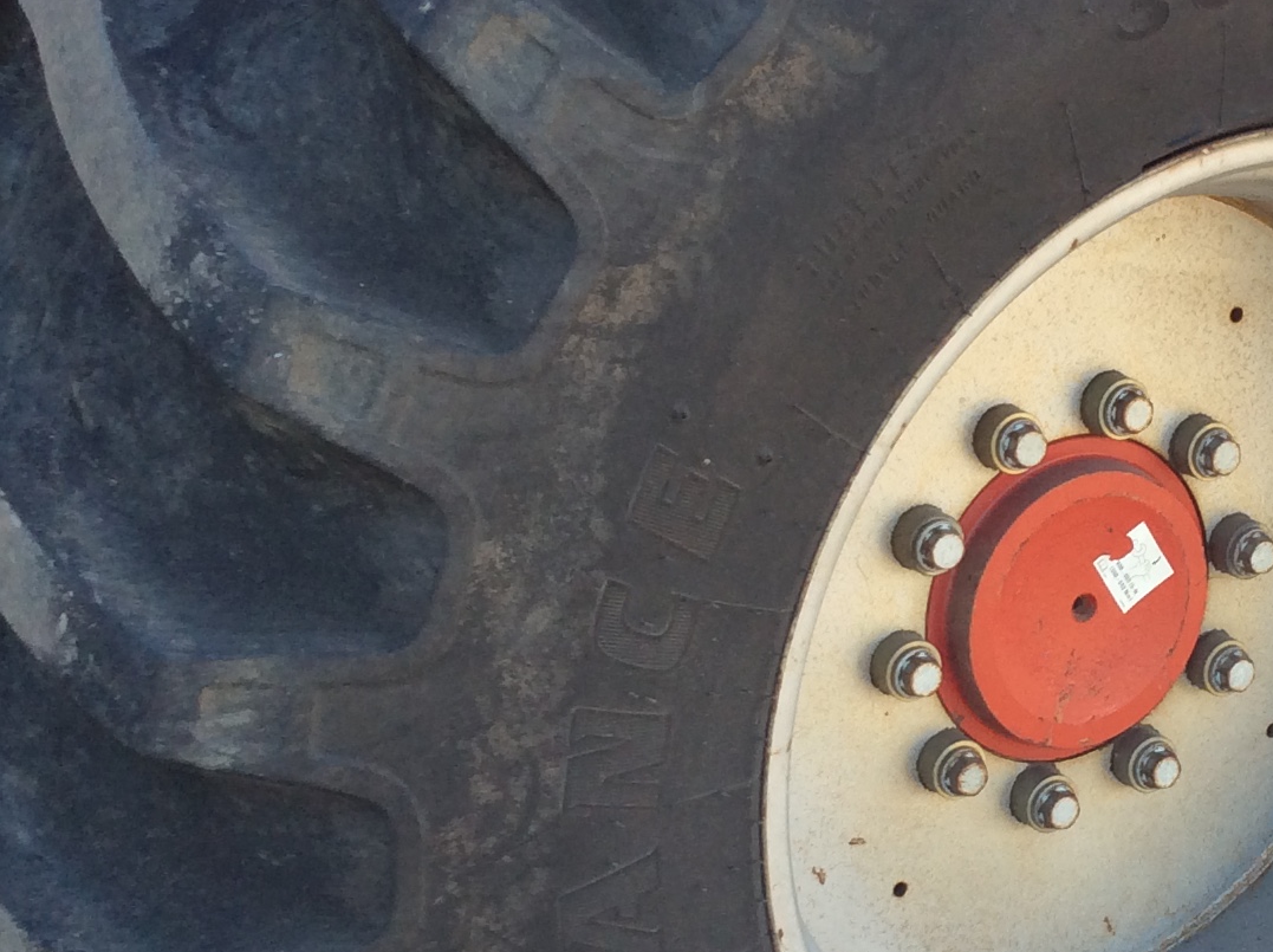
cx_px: 946
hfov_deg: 25.1
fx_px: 2828
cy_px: 412
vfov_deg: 19.1
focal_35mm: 77
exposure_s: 1/181
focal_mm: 3.3
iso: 32
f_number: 2.4
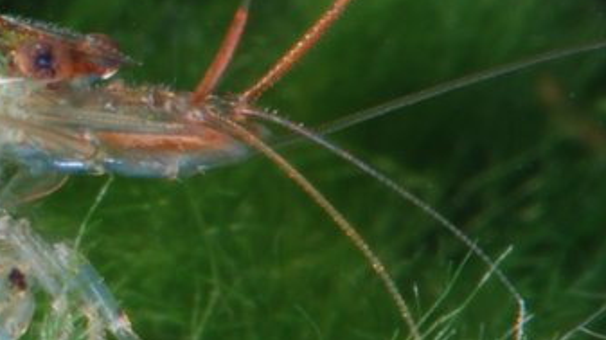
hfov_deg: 4.3
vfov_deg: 2.4
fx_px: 8054
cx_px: -255
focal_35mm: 502
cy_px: 130
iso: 100
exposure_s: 1/125
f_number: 40
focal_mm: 105
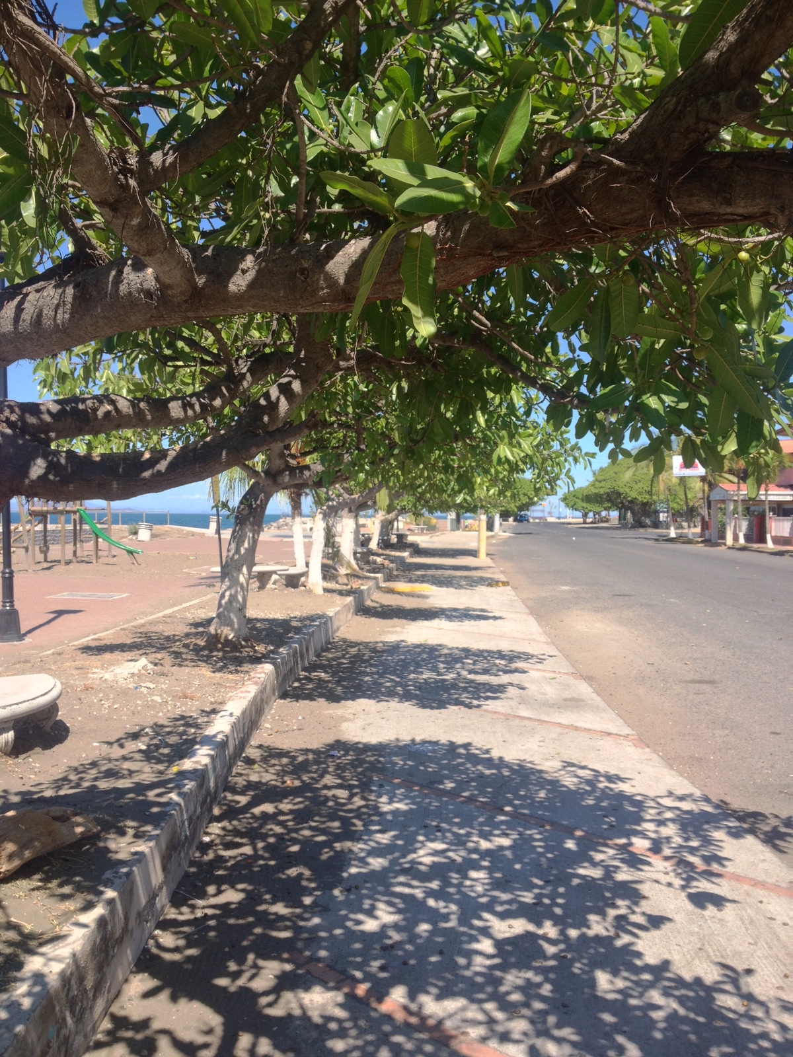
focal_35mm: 35
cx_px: 396
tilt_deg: -2.0
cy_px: 528
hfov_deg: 40.7
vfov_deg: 52.6
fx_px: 1069
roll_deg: -0.2
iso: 50
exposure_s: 1/497
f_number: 2.4
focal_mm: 4.28
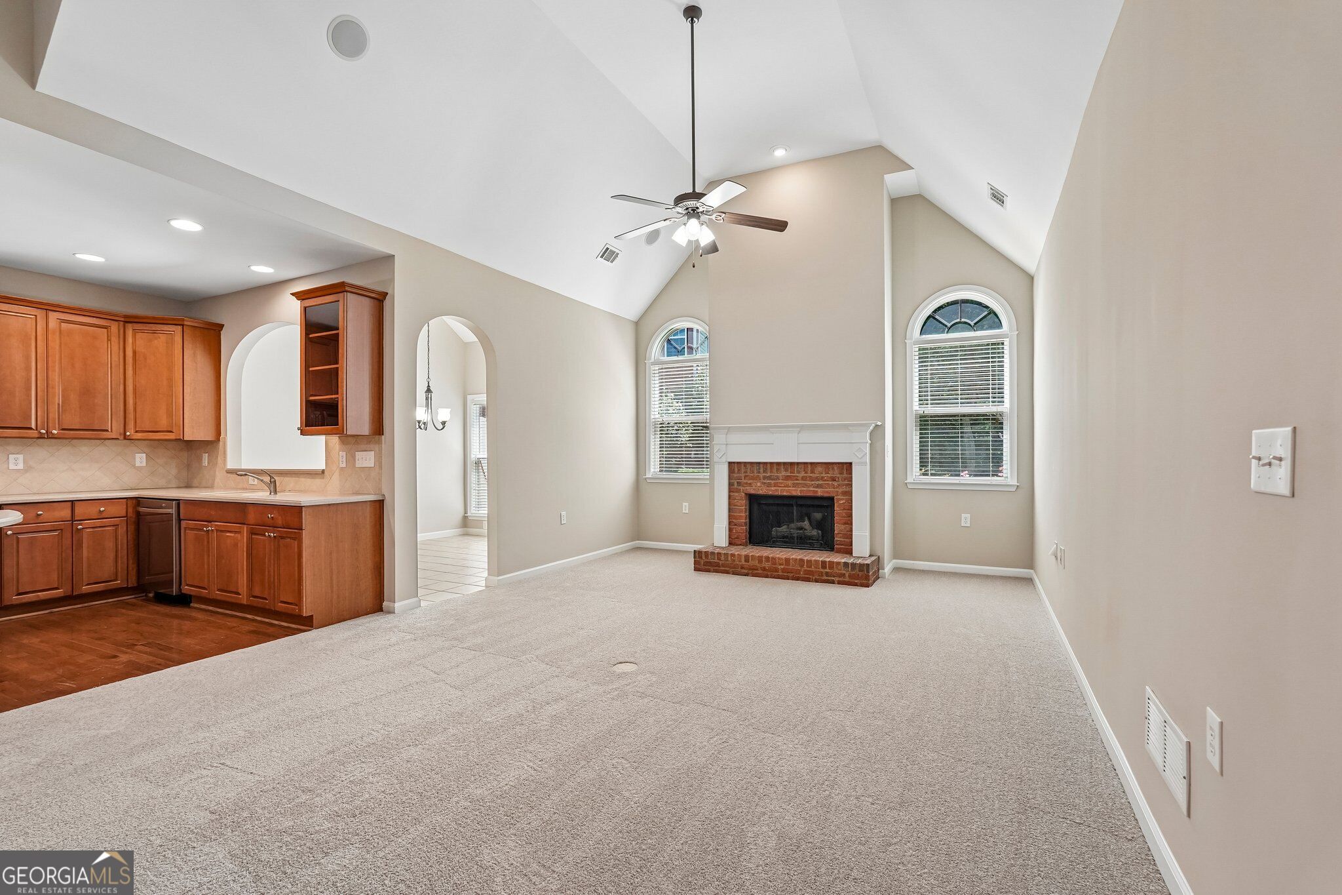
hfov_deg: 96.7
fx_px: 596
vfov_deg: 73.7
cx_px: 671
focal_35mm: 16
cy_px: 448
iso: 800
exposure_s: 1/30
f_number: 8
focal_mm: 16
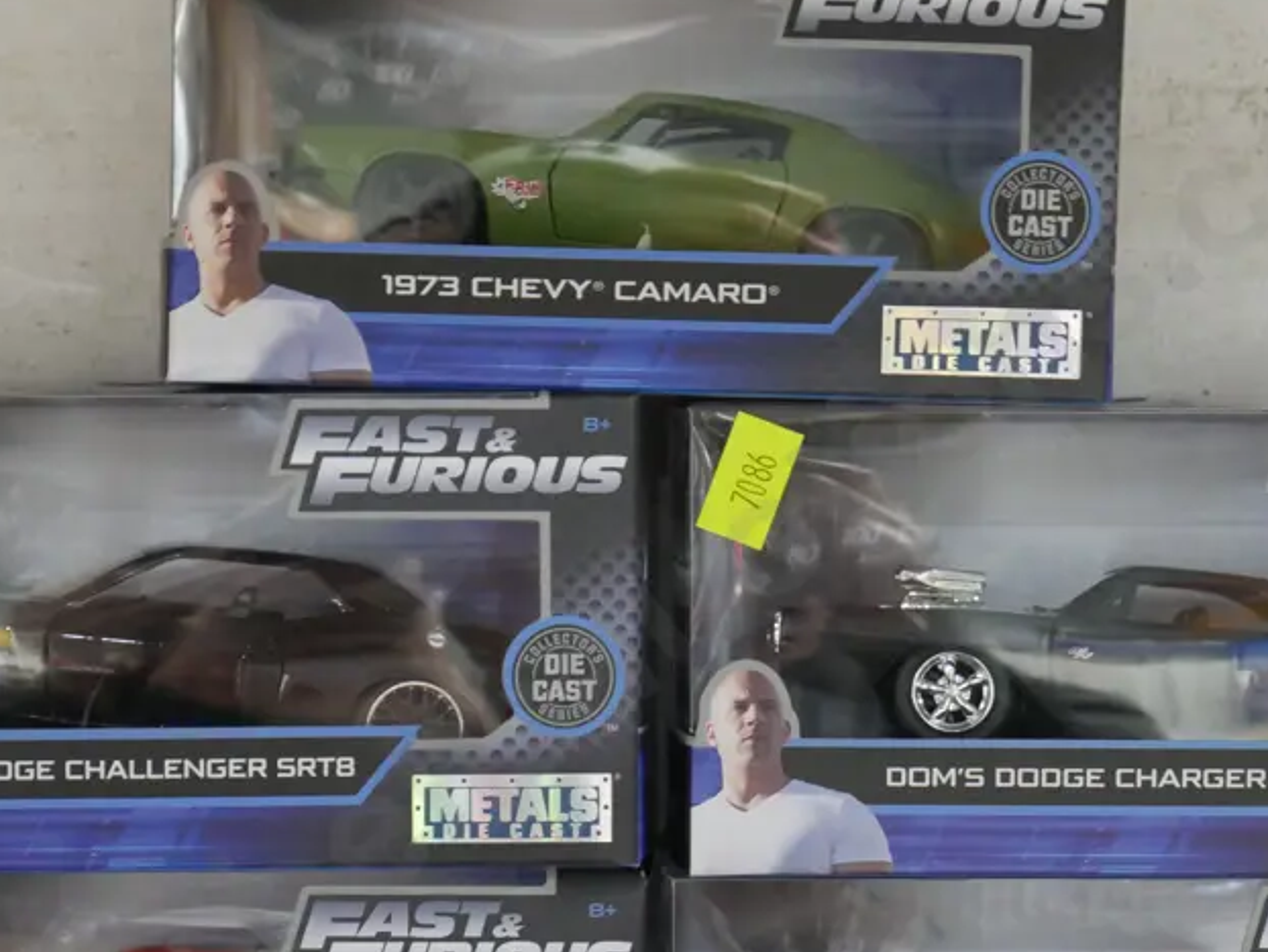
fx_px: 4104
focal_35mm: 112
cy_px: 598
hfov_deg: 17.6
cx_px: 701
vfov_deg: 13.2
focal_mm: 34
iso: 3200
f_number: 5.4
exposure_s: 1/40
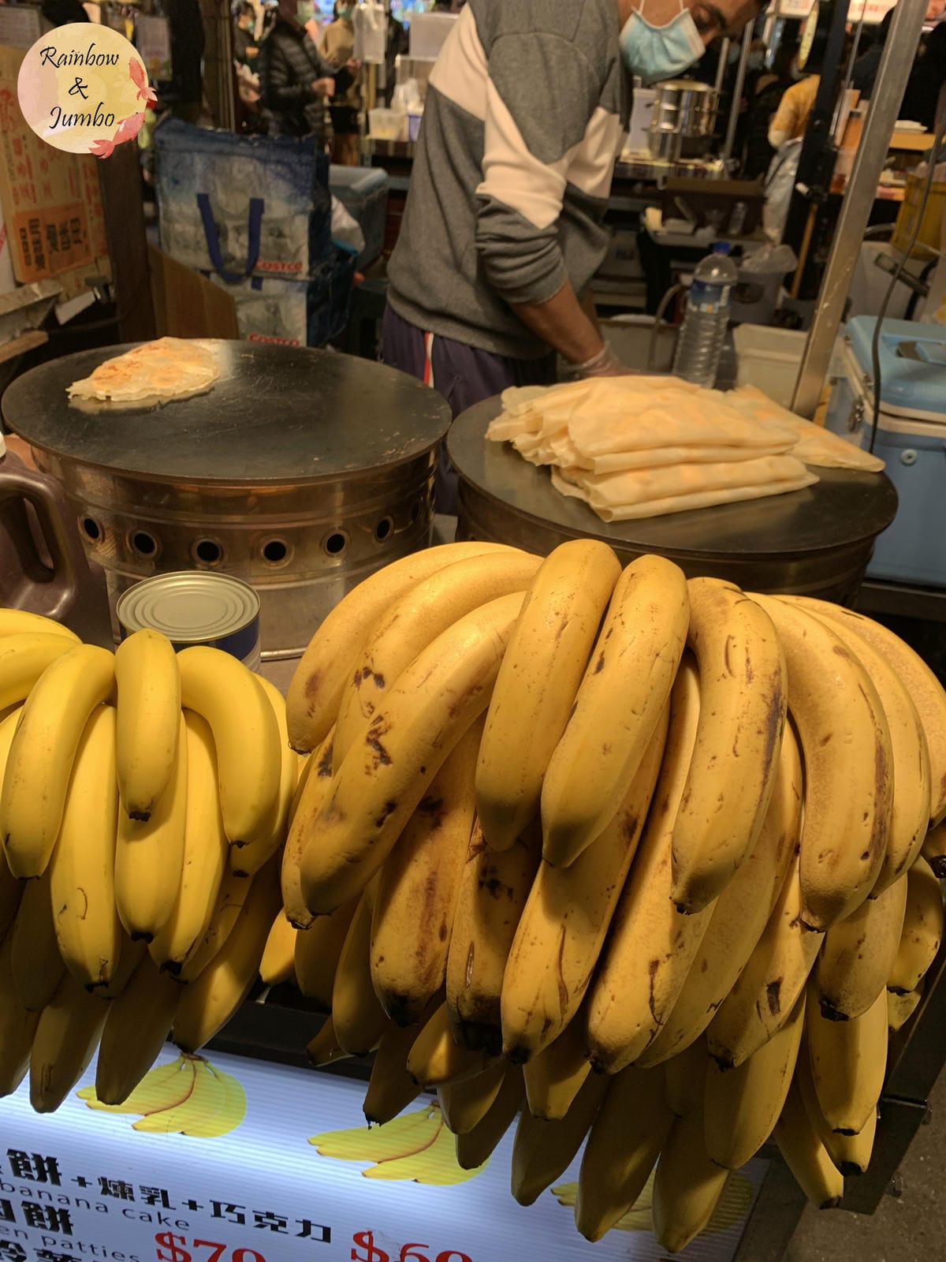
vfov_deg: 67.3
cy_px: 631
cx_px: 473
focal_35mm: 26
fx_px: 947
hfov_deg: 53.1
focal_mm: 4.25
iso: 50
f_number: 1.8
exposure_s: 1/120
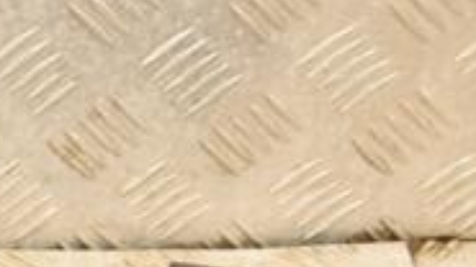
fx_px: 2448
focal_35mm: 194
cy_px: 424
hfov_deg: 10.7
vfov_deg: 6.2
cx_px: -214
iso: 800
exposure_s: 1/200
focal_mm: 38
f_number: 5.6
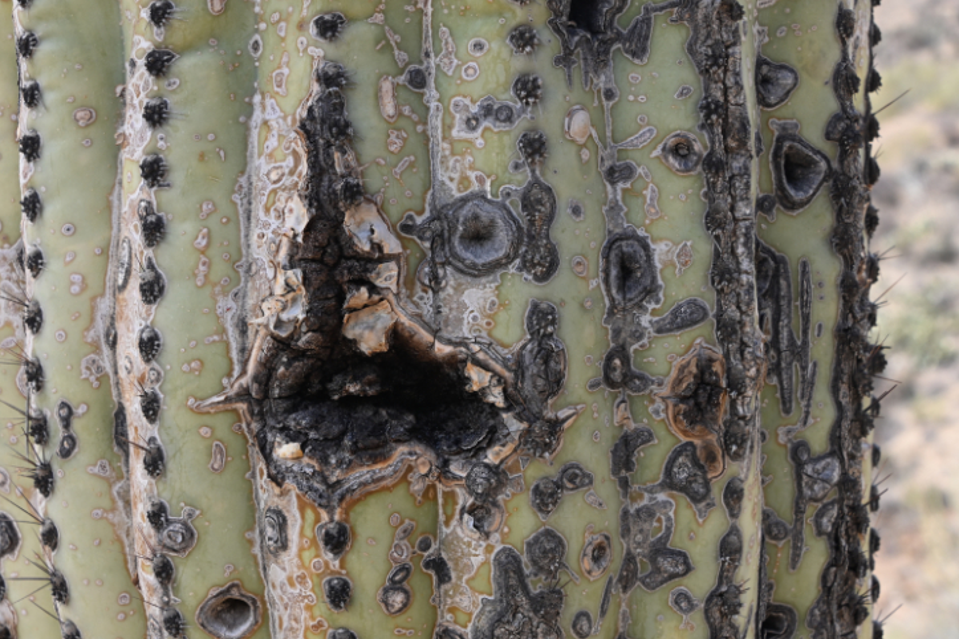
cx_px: 432
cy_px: 335
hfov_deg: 21.7
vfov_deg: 14.6
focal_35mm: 94
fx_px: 2504
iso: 160
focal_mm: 68
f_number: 10
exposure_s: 1/100
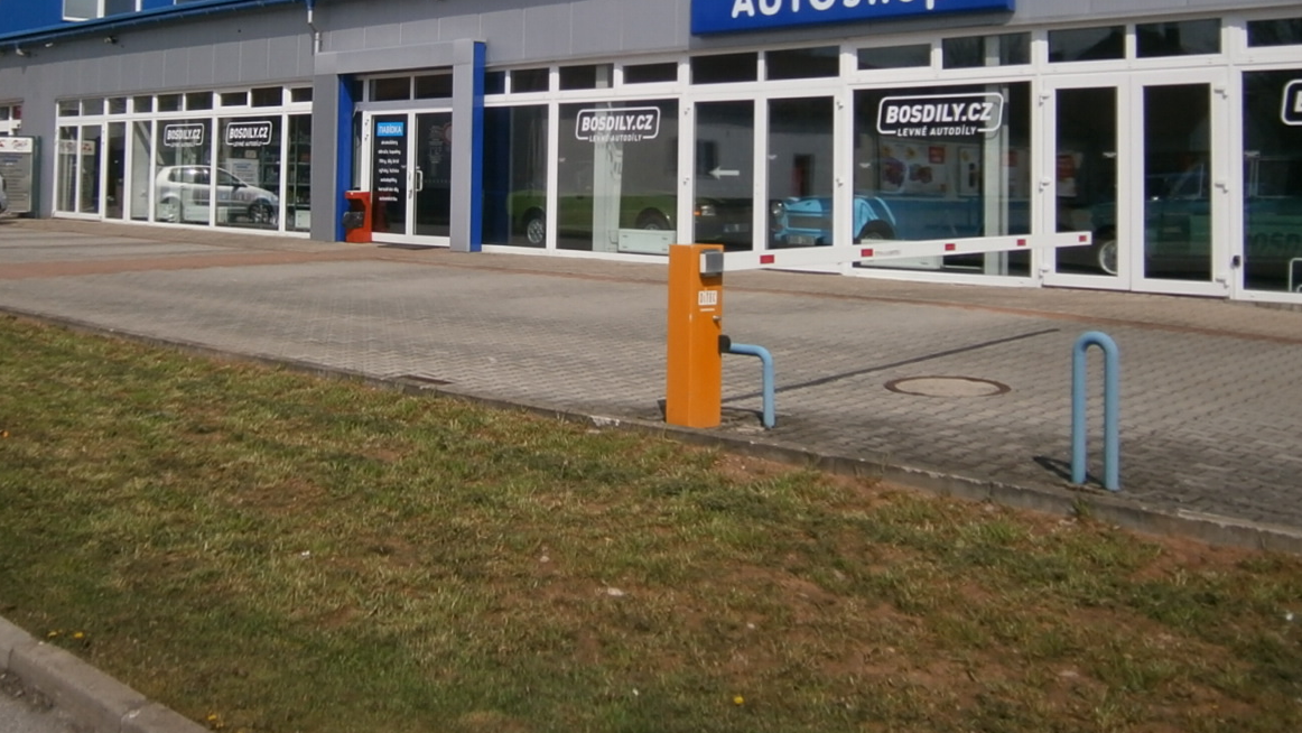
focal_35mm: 39
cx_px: 578
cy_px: 102
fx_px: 1347
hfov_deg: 51.5
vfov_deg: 29.4
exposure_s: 1/400
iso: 80
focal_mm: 4.7
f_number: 8
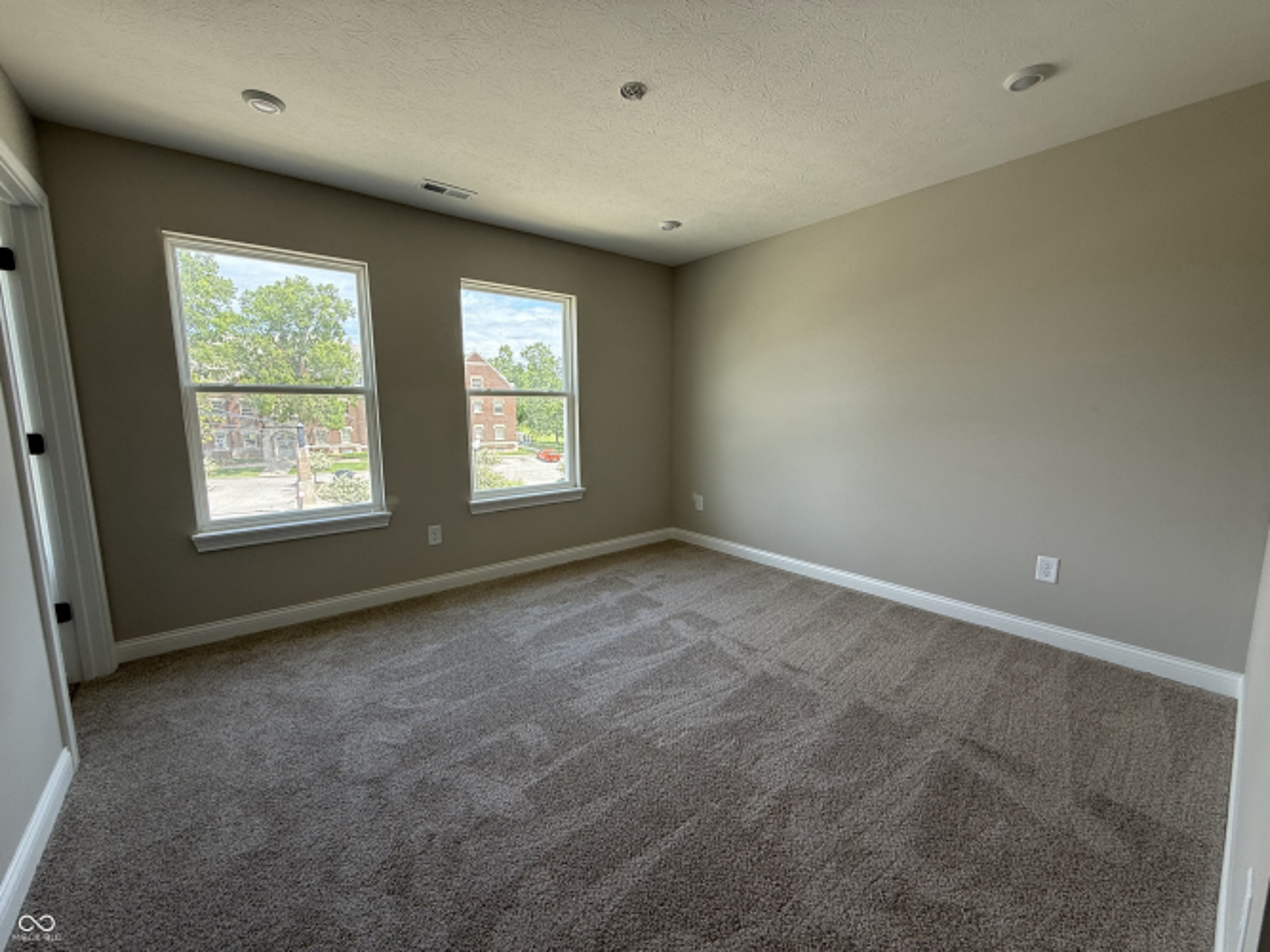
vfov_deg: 85.7
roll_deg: +0.0
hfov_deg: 102.1
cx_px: 635
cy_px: 476
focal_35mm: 14
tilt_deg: -7.4
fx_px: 514
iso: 64
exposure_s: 1/148
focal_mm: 2.22
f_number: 2.2
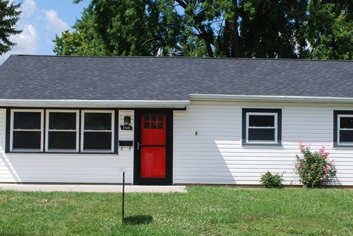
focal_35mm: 64
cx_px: 199
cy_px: 138
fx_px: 628
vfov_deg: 21.3
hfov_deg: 31.4
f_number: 8
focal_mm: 26
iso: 100
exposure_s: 1/250
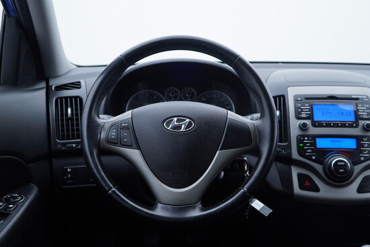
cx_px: 185
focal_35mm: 36
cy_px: 124
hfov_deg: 53.1
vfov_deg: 36.9
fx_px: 370
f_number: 3.2
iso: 125
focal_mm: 24
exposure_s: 1/50
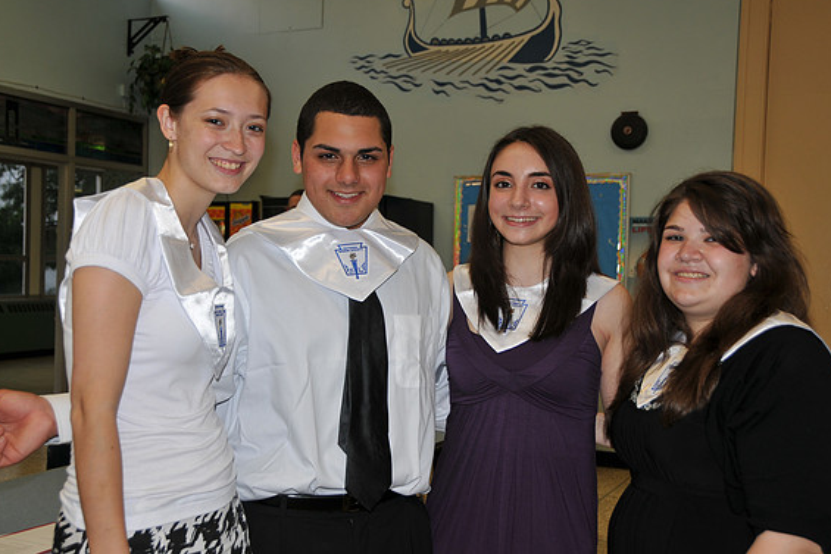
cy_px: 273
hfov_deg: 46.9
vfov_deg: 32.3
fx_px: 958
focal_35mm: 42
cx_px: 419
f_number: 4
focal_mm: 27
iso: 200
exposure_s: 1/60
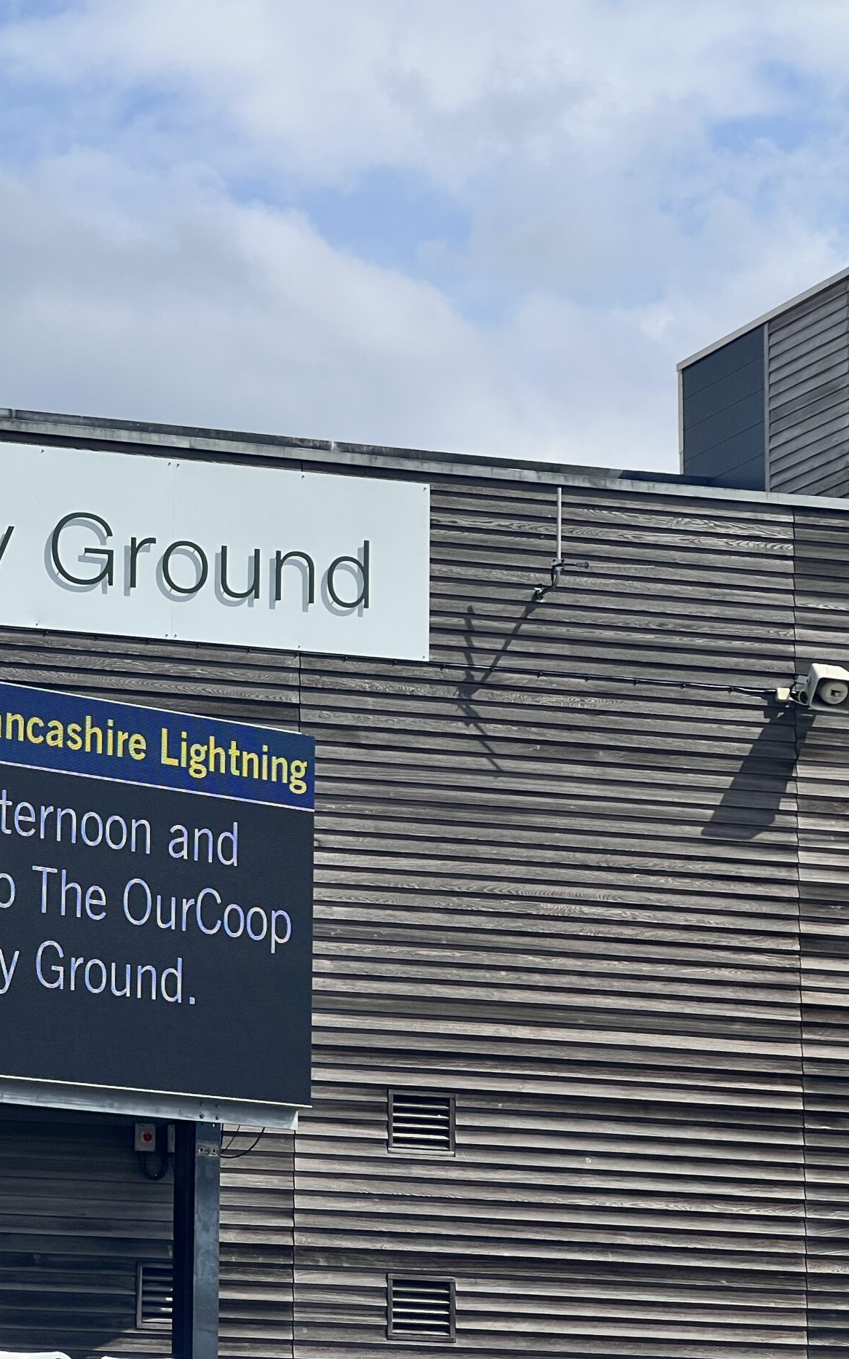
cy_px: 690
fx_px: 4147
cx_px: -15
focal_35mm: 112
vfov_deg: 18.6
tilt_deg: +11.0
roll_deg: -1.4
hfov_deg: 11.6
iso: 32
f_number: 2.8
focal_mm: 9
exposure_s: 1/1429
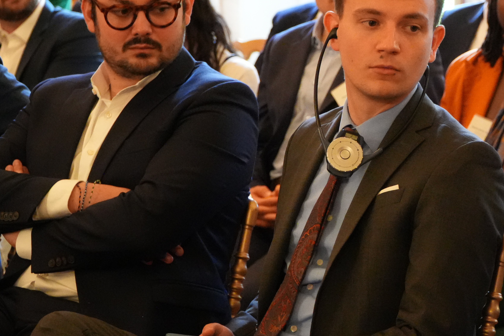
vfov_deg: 10.2
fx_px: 1889
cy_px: 180
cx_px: 414
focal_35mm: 135
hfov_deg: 15.1
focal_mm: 49
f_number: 4
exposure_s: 1/60
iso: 6400
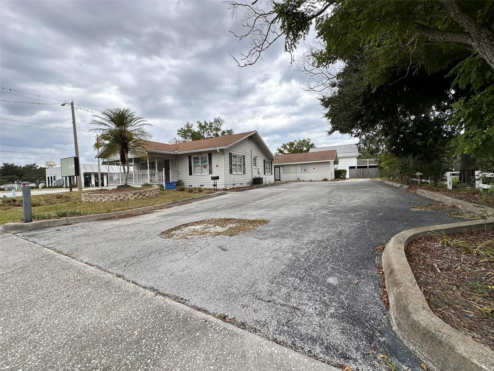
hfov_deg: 102.1
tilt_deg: -0.6
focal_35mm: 14
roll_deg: +1.5
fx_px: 200
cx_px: 247
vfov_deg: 85.7
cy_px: 186
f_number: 2.2
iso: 40
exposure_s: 1/796
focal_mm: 2.22
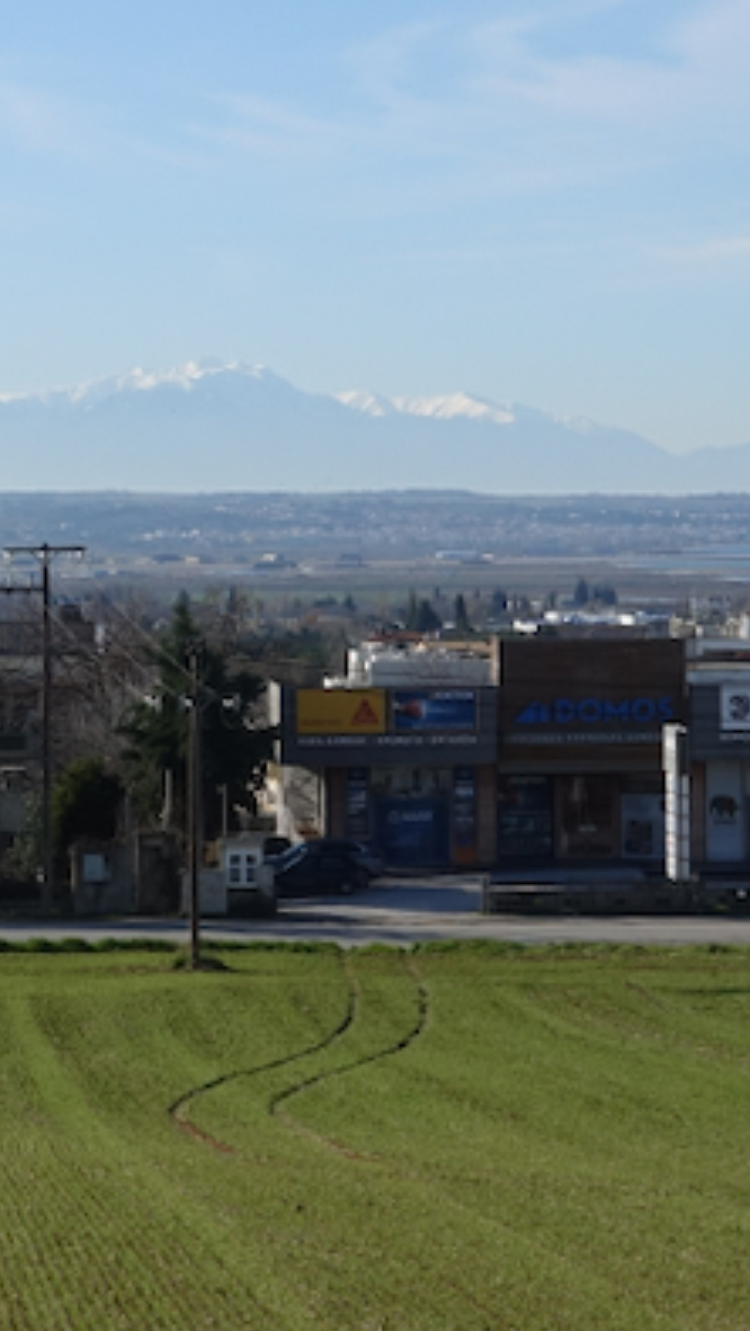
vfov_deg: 17.0
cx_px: 324
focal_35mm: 126
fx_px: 4449
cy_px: 547
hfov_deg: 9.6
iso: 125
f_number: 5.6
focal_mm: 13.72
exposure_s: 1/640
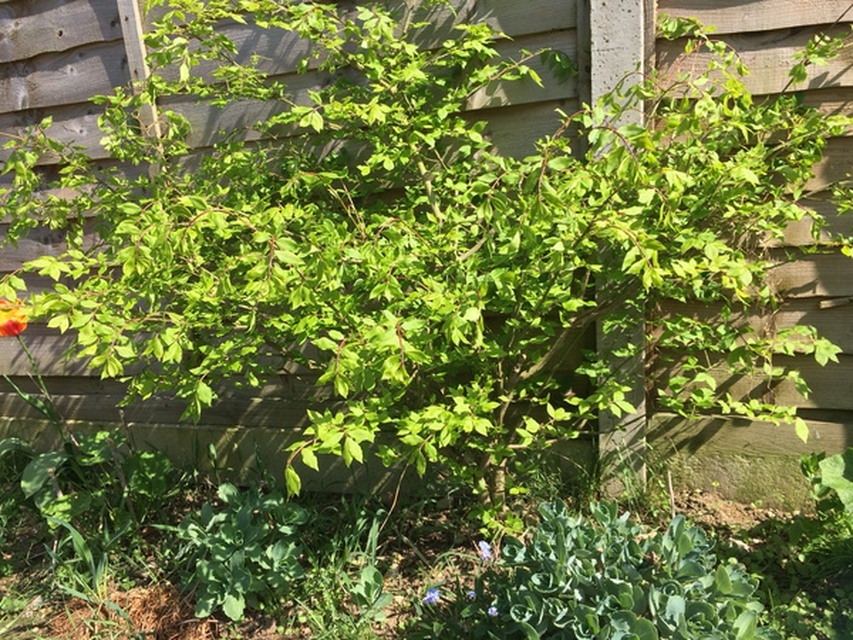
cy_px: 320
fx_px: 715
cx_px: 426
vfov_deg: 48.2
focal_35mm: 29
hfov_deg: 61.7
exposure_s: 1/1026
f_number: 2.2
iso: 32
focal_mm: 4.15
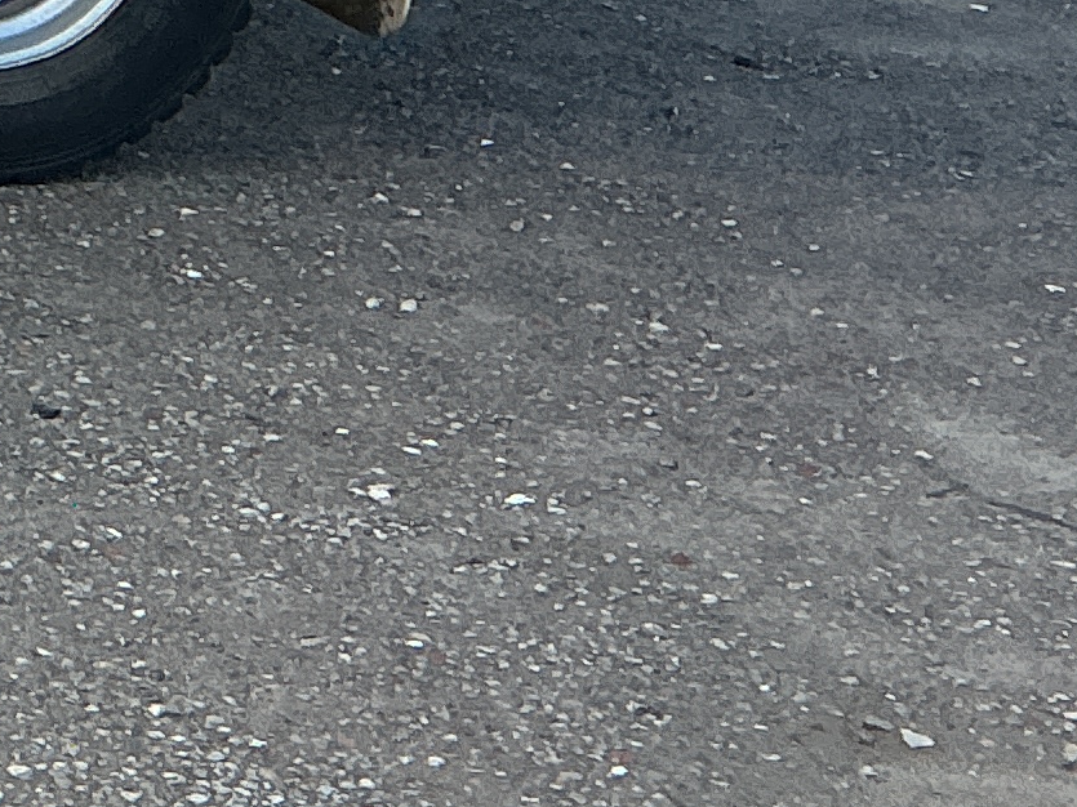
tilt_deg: -5.5
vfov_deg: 9.9
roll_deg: -3.5
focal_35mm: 140
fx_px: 4355
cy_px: -713
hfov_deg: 11.9
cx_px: -1340
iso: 25
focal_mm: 3
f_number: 1.8
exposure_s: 1/545
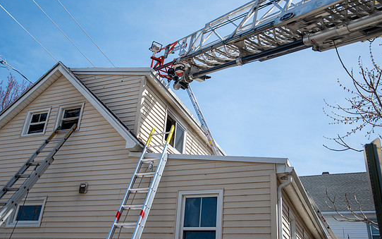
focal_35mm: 36
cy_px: 115
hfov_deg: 54.0
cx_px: 189
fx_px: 375
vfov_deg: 35.3
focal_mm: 22
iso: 320
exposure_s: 1/5000
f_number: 3.2
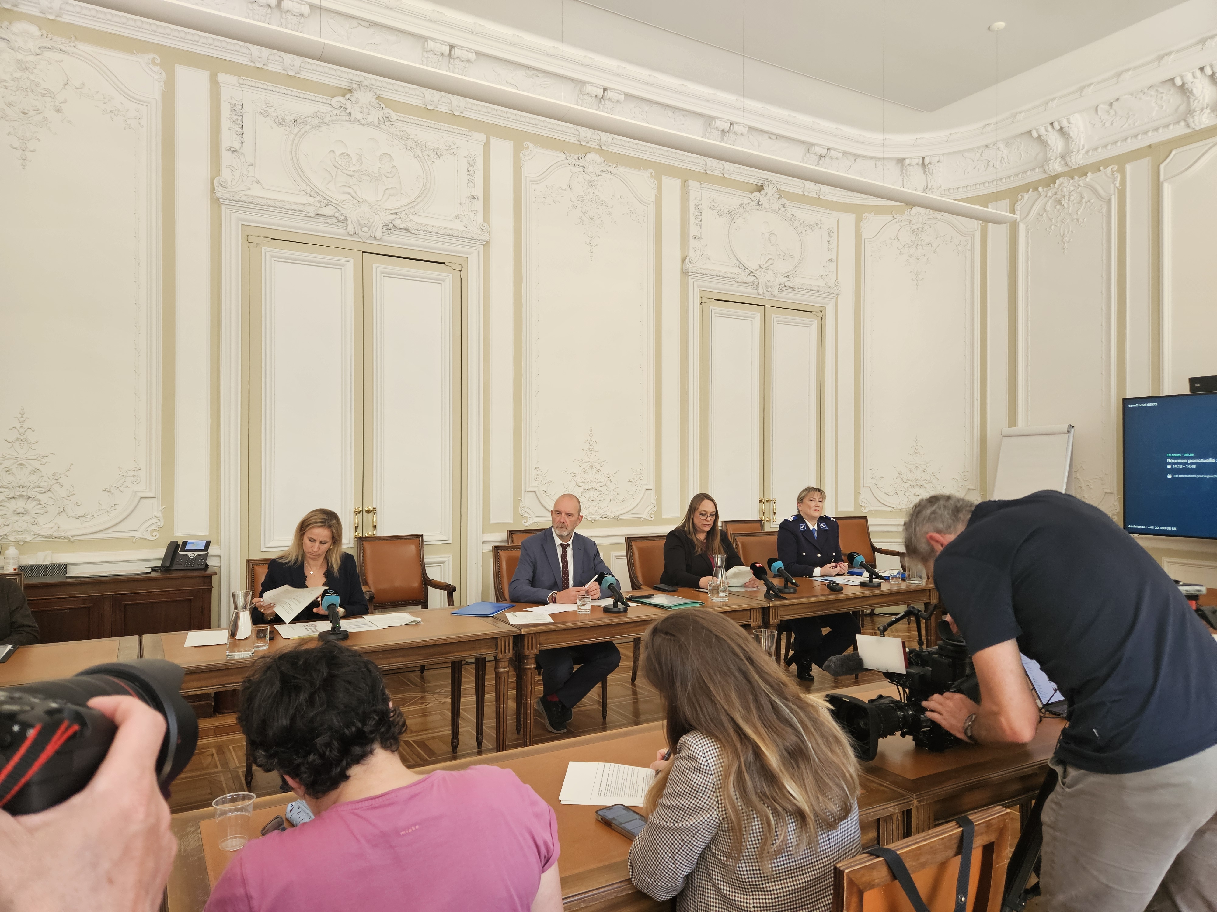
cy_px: 456
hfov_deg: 73.9
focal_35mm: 23
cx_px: 608
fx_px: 809
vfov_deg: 58.9
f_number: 1.8
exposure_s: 1/100
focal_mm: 5.4
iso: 200
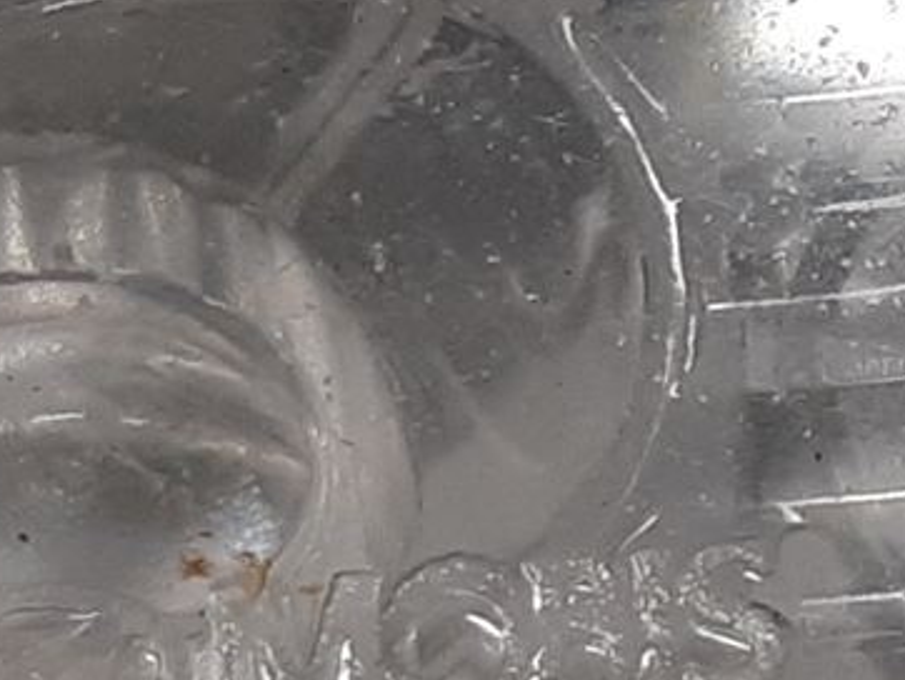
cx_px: 1282
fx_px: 3846
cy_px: 462
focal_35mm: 147
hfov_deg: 12.8
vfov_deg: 10.1
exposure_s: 1/100
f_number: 1.7
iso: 64
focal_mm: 3.93
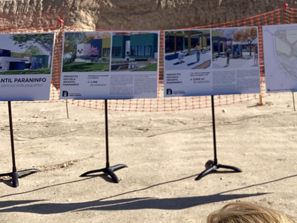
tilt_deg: -4.5
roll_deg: +3.7
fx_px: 515
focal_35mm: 60
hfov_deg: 31.4
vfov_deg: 23.6
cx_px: 234
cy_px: 12
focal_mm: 3.3
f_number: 2.4
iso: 25
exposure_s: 1/1942
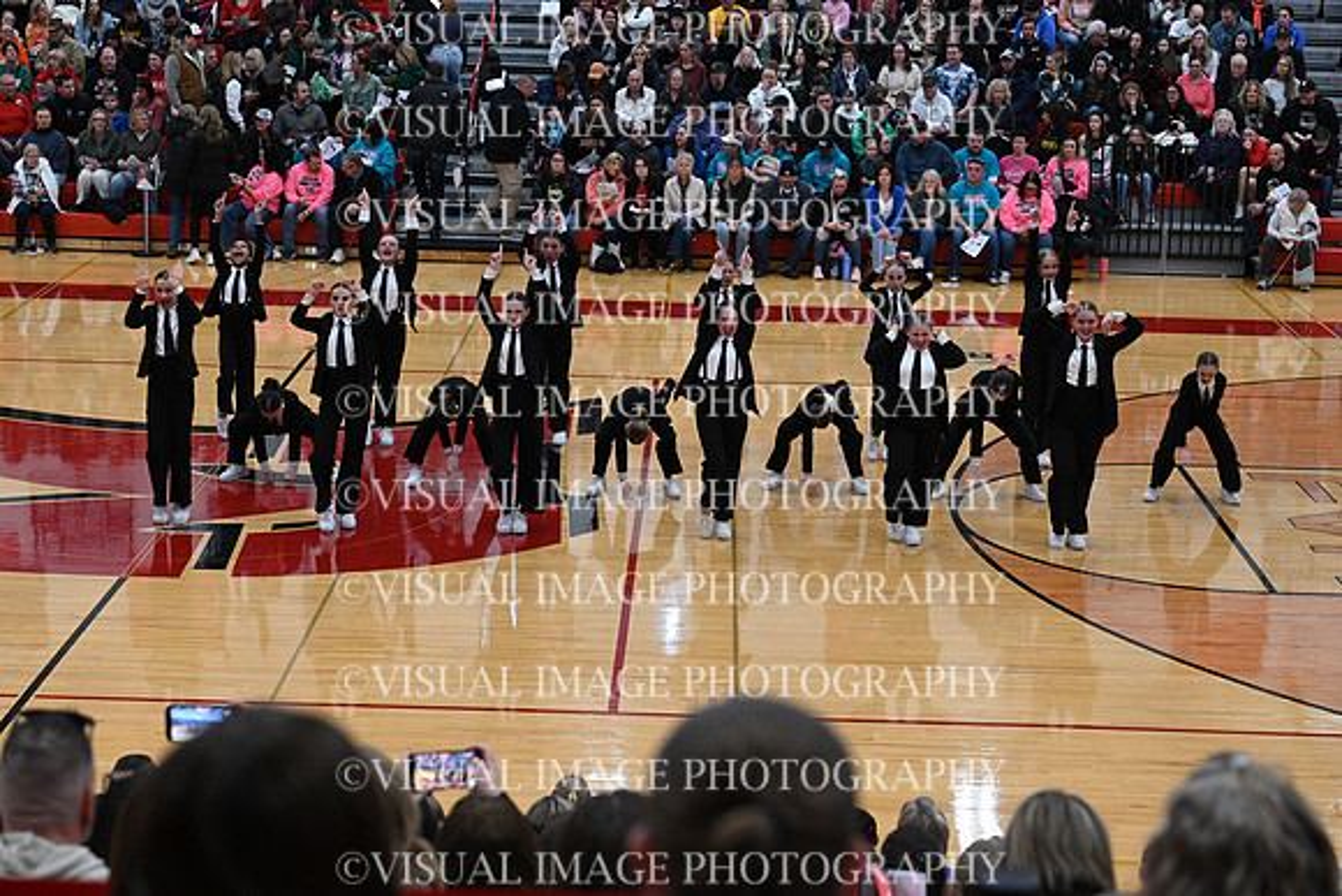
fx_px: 2610
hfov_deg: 28.8
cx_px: 671
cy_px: 448
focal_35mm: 70
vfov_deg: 19.5
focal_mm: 70
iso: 4000
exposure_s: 1/400
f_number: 4
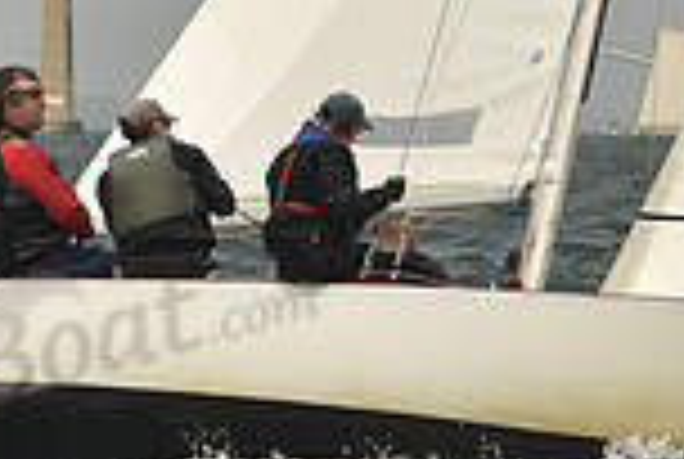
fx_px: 6891
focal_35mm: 362
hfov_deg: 5.7
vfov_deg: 3.8
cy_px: 70
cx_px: 554
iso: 250
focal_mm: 95
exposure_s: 1/640
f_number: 7.1
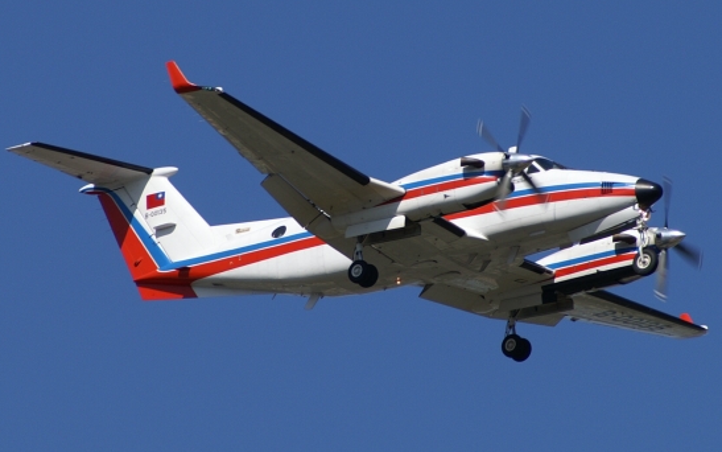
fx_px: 8462
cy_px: 217
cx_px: 362
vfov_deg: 3.1
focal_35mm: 430
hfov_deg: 4.9
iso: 100
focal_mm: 280
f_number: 8
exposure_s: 1/640
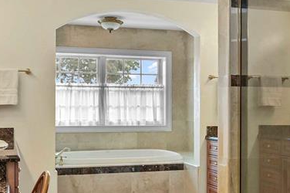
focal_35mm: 49
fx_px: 394
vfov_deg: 27.3
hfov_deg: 40.2
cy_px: 131
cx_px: 115
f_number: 8
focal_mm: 18
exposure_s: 1/5
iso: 400
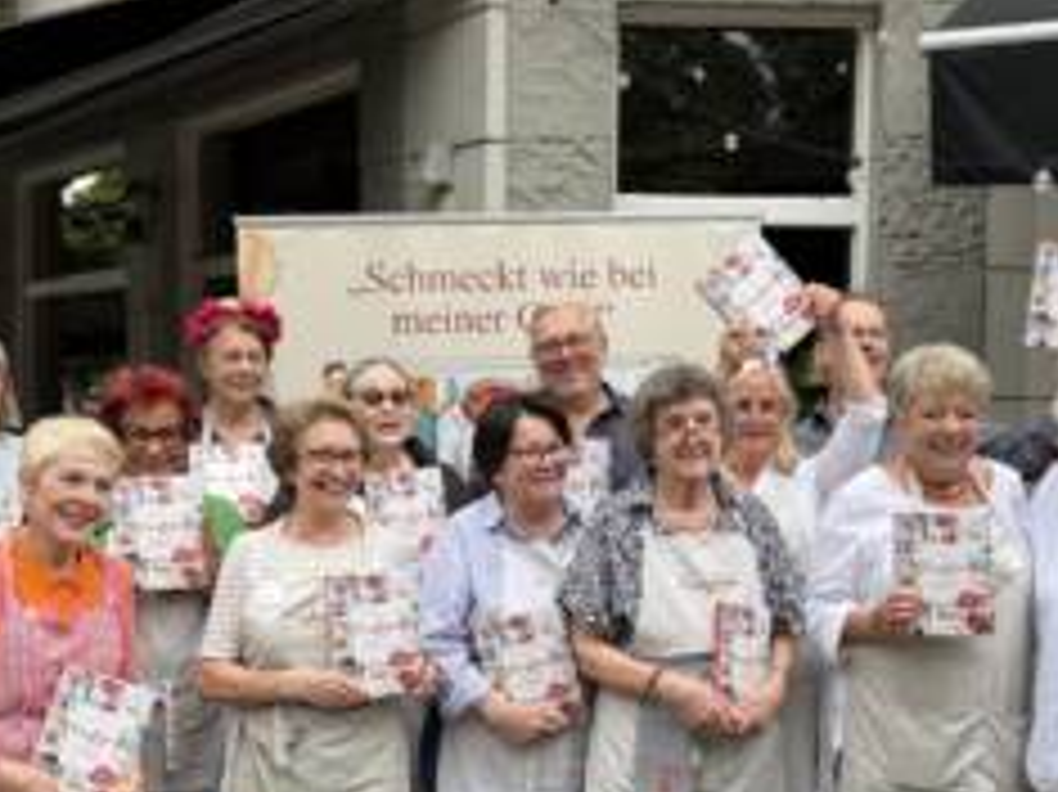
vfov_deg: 28.5
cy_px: 470
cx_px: 536
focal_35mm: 51
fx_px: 1558
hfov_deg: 37.5
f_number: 1.78
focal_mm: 6.76
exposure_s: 1/831
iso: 80
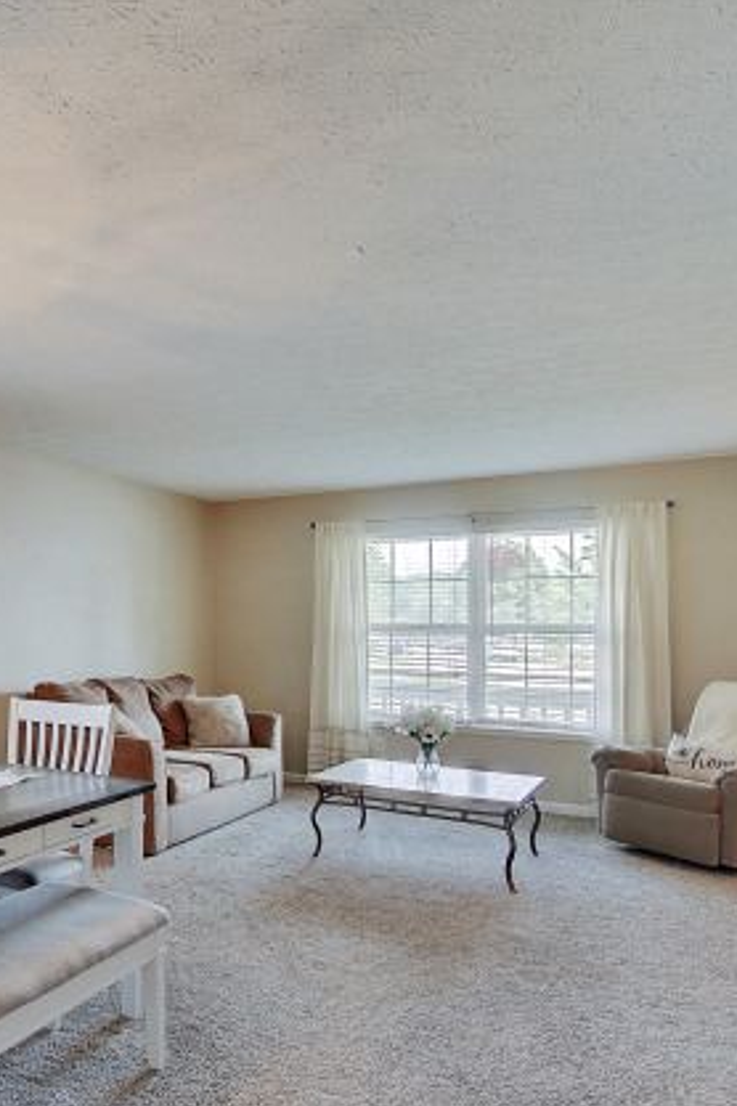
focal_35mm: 27
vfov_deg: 67.2
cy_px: 607
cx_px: -38
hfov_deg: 40.4
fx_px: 829
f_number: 9
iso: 100
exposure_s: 1/4
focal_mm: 10
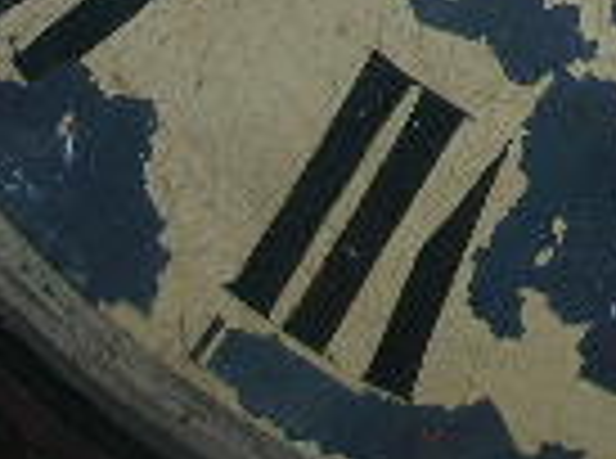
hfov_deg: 11.8
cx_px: 782
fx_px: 2911
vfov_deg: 8.5
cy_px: -495
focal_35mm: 164
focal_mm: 5.8
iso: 50
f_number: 3
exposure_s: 1/30
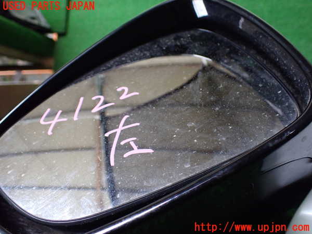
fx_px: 270
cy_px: 117
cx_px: 156
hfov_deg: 60.0
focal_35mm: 30
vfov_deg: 46.8
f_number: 2.3
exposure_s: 1/125
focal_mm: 5.4
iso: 800
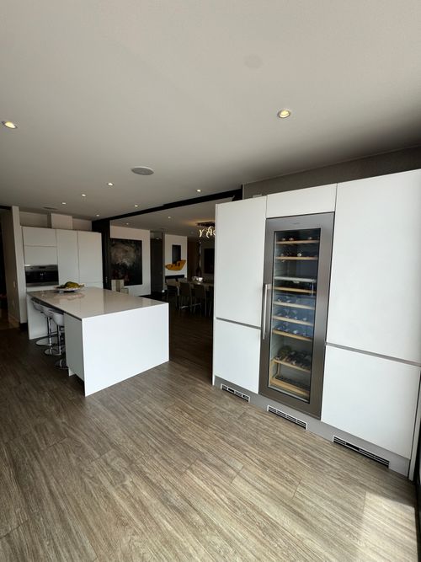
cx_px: 210
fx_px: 227
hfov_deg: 85.7
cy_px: 281
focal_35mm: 14
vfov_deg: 102.1
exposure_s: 1/253
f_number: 2.2
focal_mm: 2.22
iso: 40
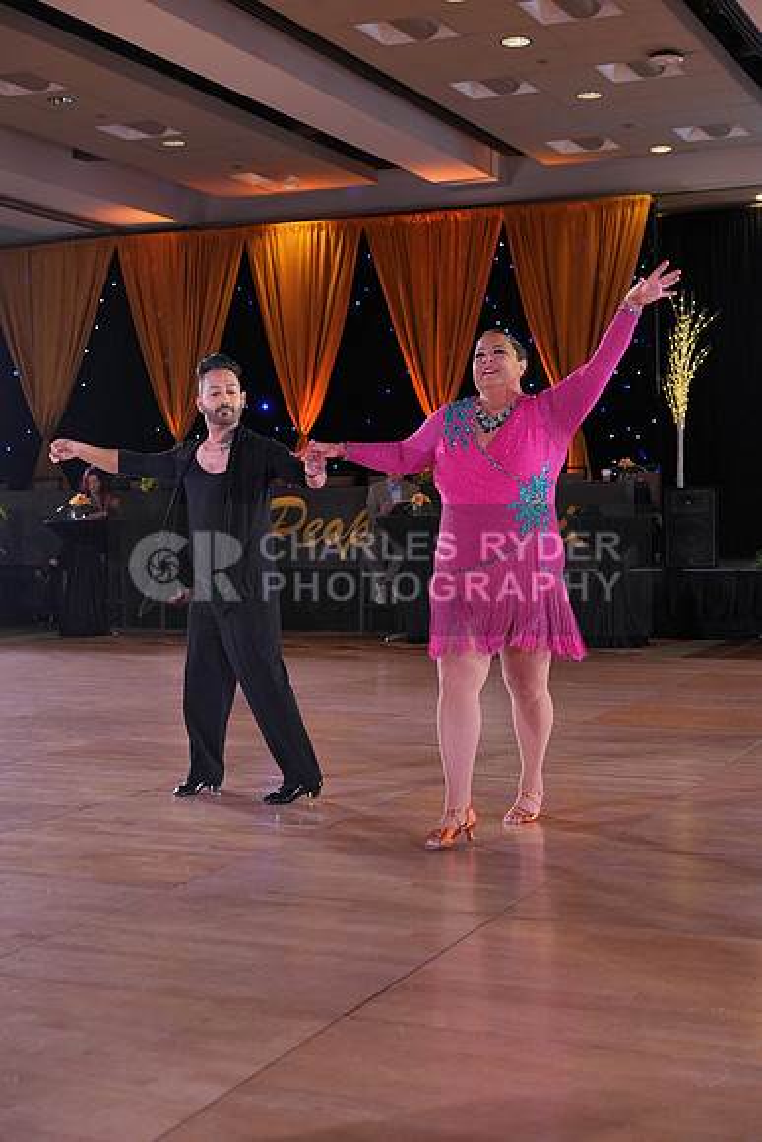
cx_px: 381
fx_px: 1650
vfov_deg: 38.2
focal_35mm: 52
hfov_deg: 26.0
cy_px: 571
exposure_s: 1/400
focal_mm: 52
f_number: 4
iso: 1250
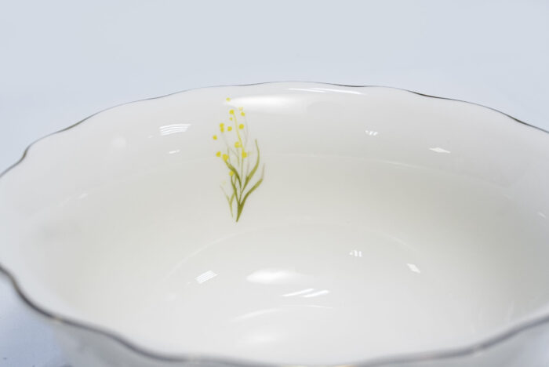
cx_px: 274
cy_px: 184
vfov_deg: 19.5
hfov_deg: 28.8
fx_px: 1068
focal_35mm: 70
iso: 6400
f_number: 14
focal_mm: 70
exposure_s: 1/160
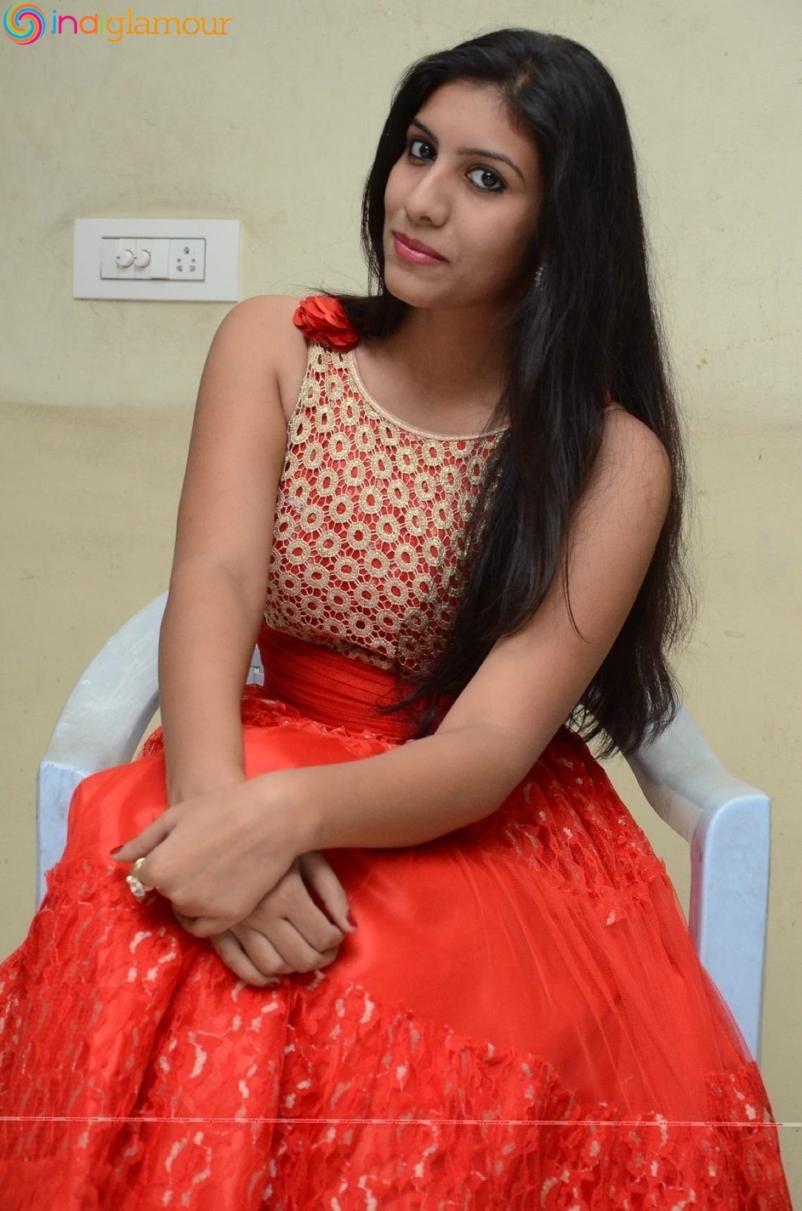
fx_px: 2922
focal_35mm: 87
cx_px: 401
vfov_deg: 23.4
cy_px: 606
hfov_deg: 15.6
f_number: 5.6
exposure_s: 1/125
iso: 2500
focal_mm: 58
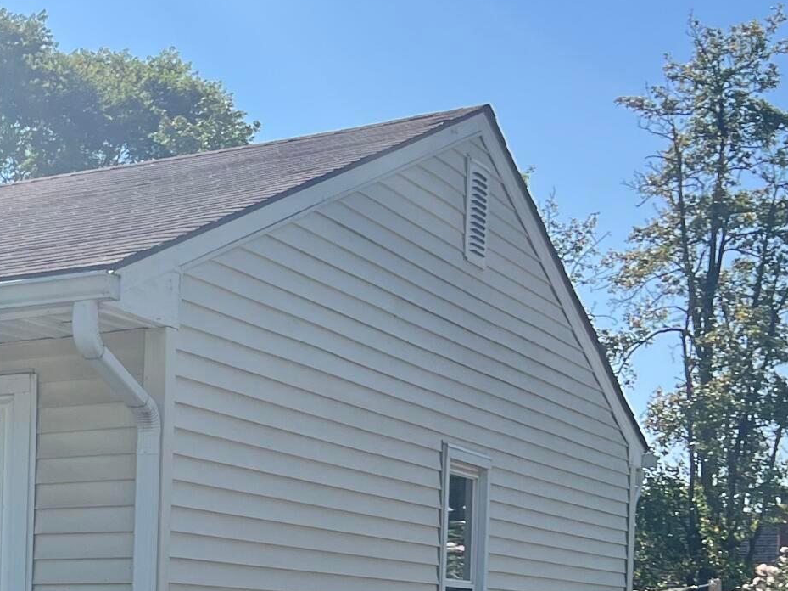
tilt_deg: -2.3
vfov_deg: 16.8
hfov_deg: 20.1
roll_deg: -0.3
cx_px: -395
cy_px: 712
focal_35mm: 84
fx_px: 1911
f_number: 1.5
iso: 50
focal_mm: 5.7
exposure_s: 1/2841
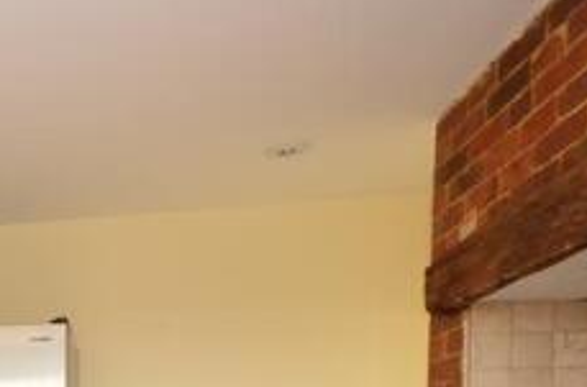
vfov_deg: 27.5
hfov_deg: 37.6
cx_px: -67
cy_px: 454
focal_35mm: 43
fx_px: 699
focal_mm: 10
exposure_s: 1/2.5
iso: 400
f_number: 9
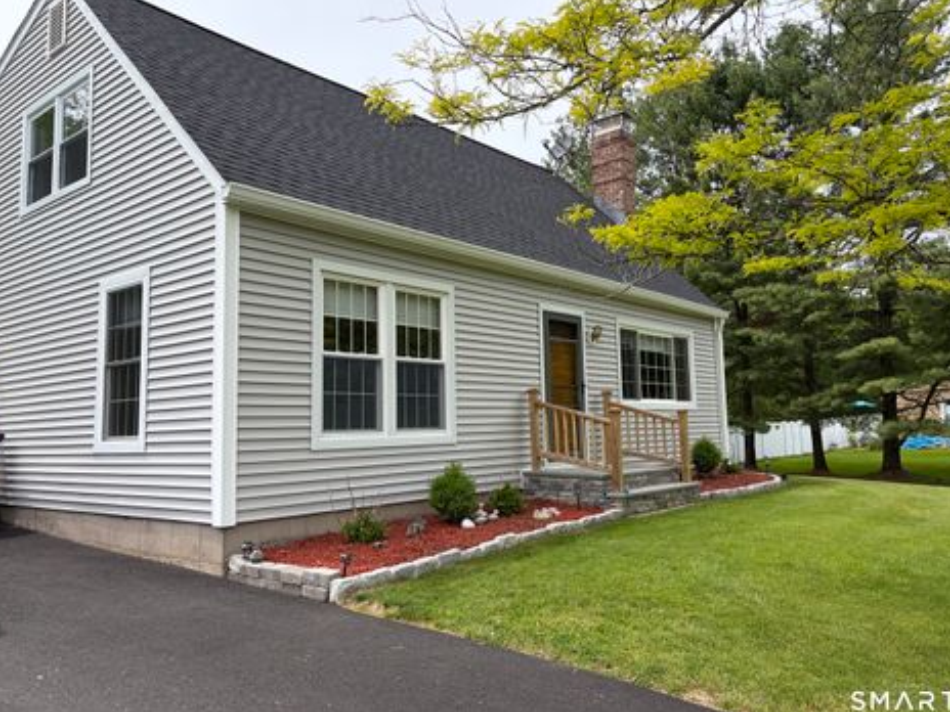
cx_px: 491
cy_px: 335
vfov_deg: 49.7
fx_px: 768
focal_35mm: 28
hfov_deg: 63.4
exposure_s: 1/2364
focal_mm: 5.96
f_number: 1.6
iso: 64
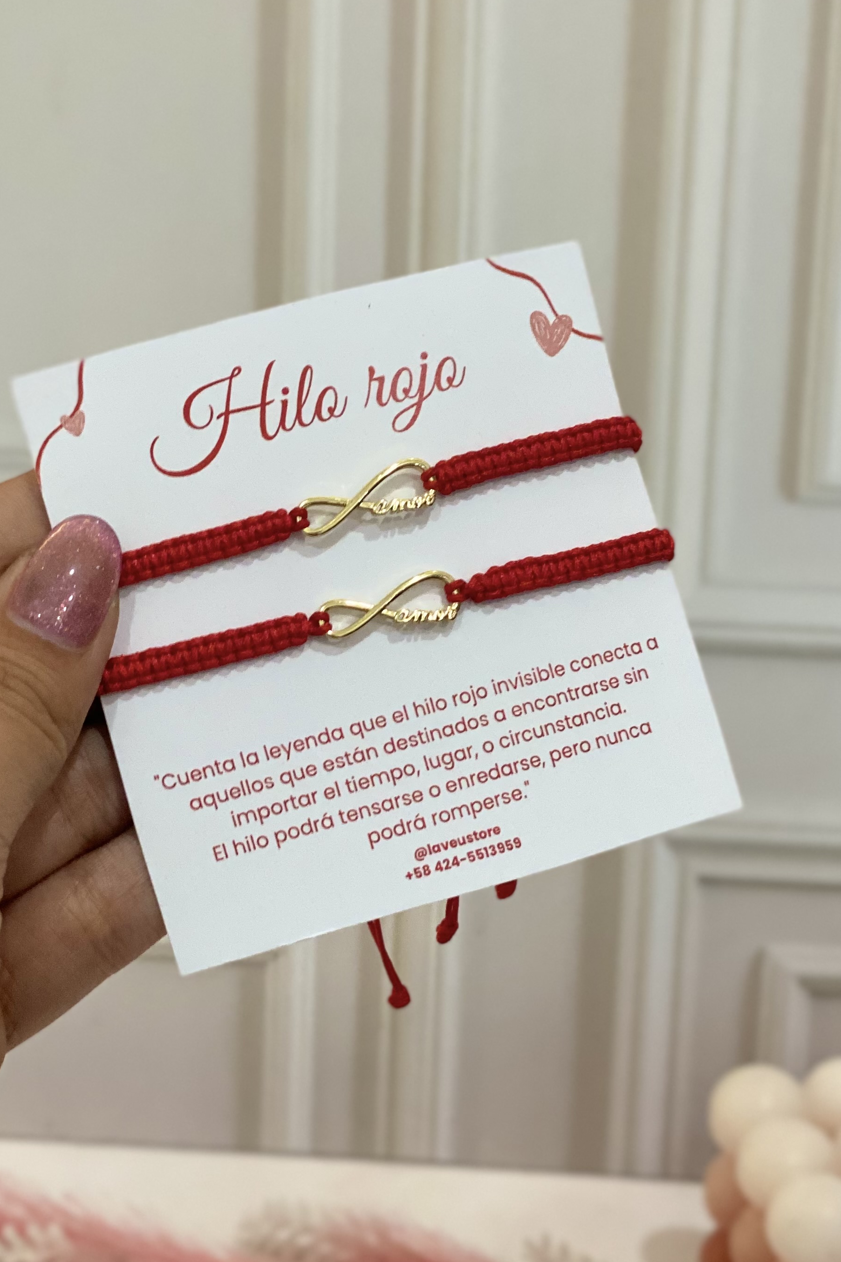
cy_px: 630
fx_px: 1927
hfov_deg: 24.6
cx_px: 374
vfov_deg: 36.2
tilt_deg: -22.5
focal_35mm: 55
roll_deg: -1.7
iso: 125
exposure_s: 1/60
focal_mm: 6
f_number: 2
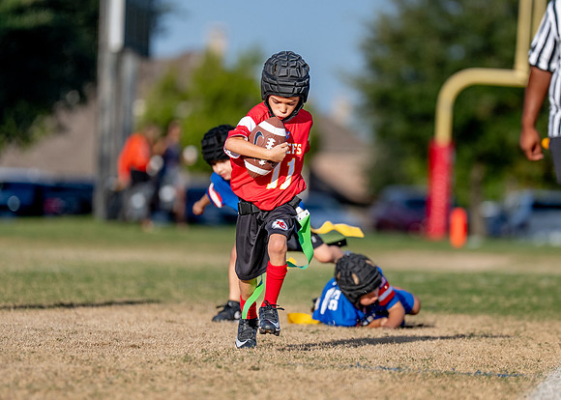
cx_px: 316
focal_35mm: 356
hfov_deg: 5.7
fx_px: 5672
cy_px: 204
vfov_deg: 4.0
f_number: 2.8
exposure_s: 1/5000
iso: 250
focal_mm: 200
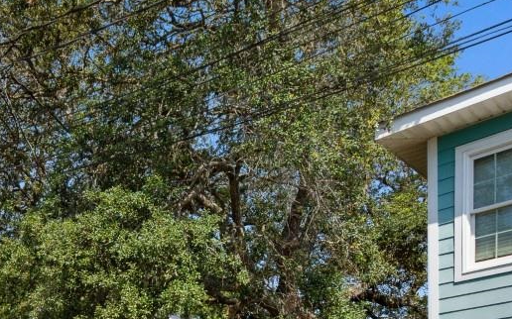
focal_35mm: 48
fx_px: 669
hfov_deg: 39.0
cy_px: 489
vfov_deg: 21.9
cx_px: 56
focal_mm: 10
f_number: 8
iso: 100
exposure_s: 1/250
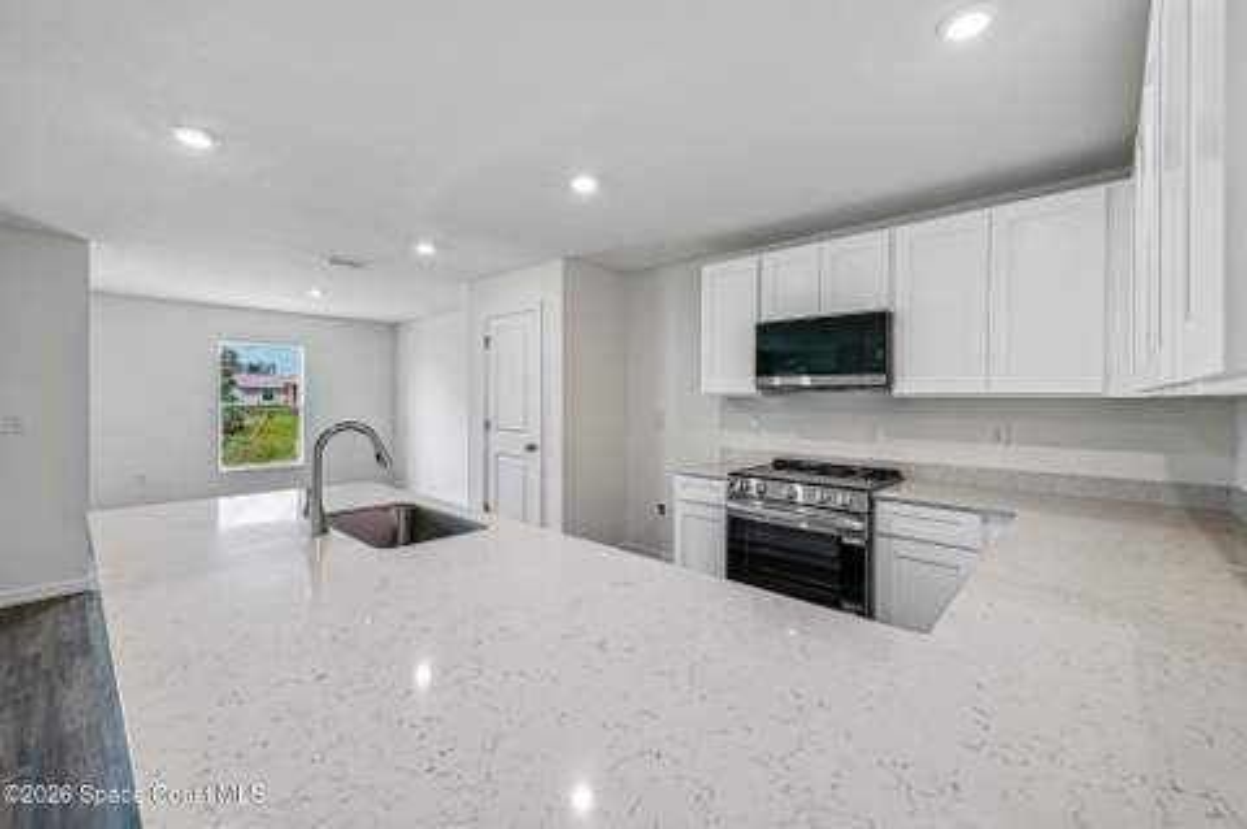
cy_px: 414
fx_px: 484
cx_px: 624
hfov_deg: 104.3
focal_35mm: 14
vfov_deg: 81.1
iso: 400
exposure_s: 1/20
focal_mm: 14
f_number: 8
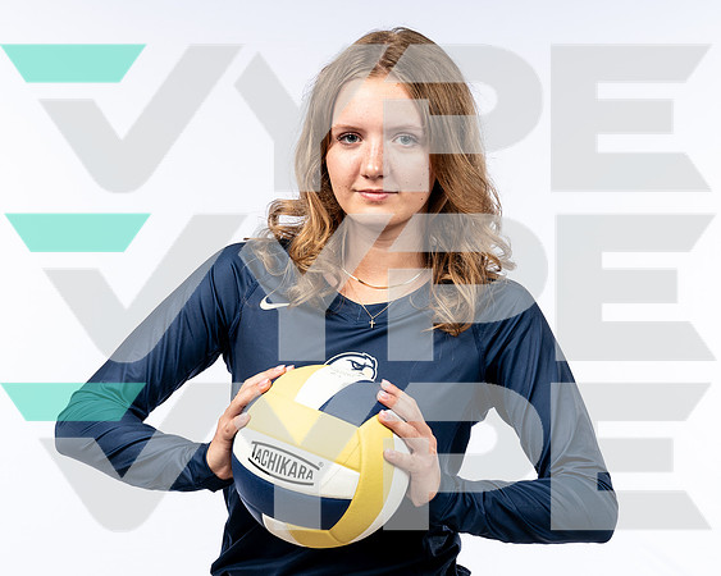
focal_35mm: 76
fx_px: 1614
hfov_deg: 25.2
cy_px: 325
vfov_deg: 20.2
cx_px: 380
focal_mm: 54
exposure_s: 1/250
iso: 200
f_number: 7.1
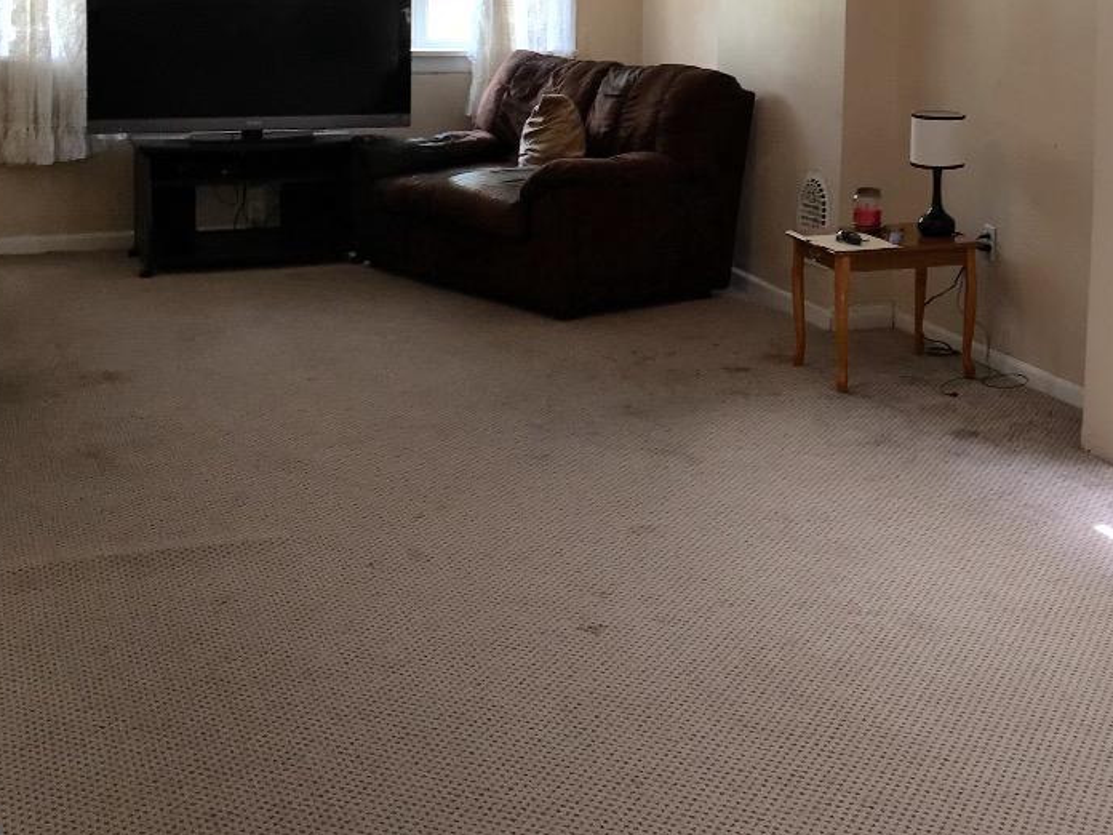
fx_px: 1929
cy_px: 56
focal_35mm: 60
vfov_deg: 23.6
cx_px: 873
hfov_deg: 31.4
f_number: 2.2
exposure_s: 1/40
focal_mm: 4.15
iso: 25
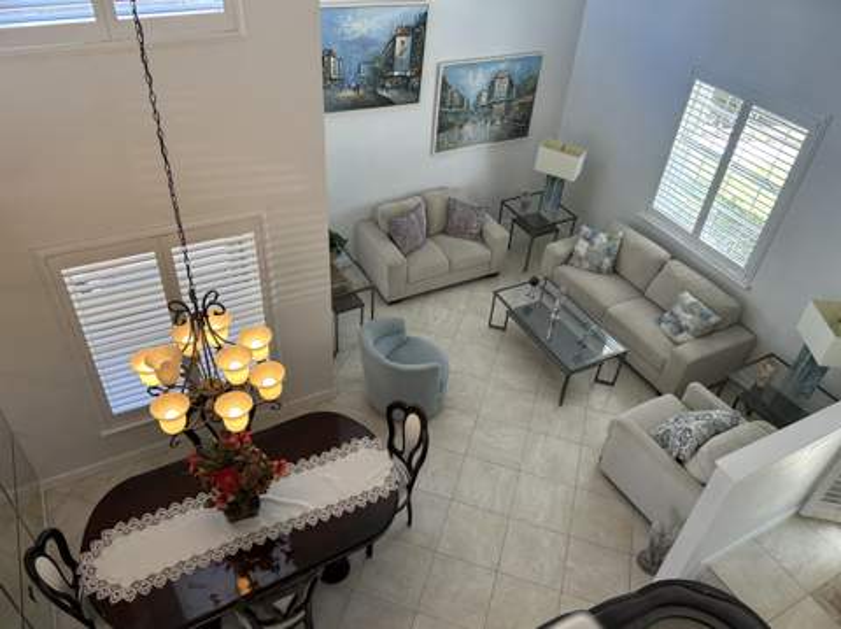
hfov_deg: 67.4
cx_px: 420
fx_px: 631
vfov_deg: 53.0
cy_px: 314
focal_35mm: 26
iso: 80
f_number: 1.5
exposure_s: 1/120
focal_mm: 5.7
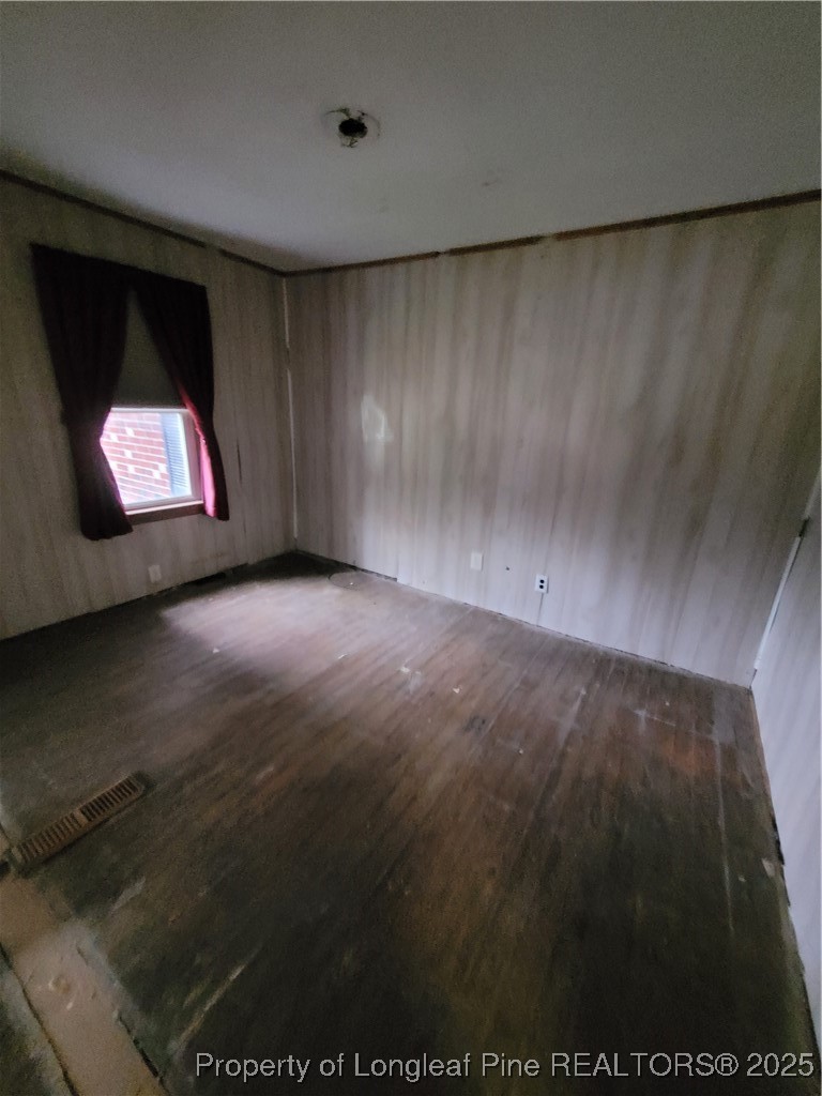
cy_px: 548
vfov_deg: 106.2
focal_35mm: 13
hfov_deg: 89.9
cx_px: 411
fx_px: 412
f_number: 2.2
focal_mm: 1.74
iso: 1000
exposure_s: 1/24
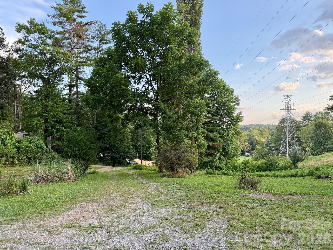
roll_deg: +1.0
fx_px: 231
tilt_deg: +3.4
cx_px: 166
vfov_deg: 56.8
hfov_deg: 71.6
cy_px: 125
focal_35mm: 24
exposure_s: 1/683
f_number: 1.78
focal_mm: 6.76
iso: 100
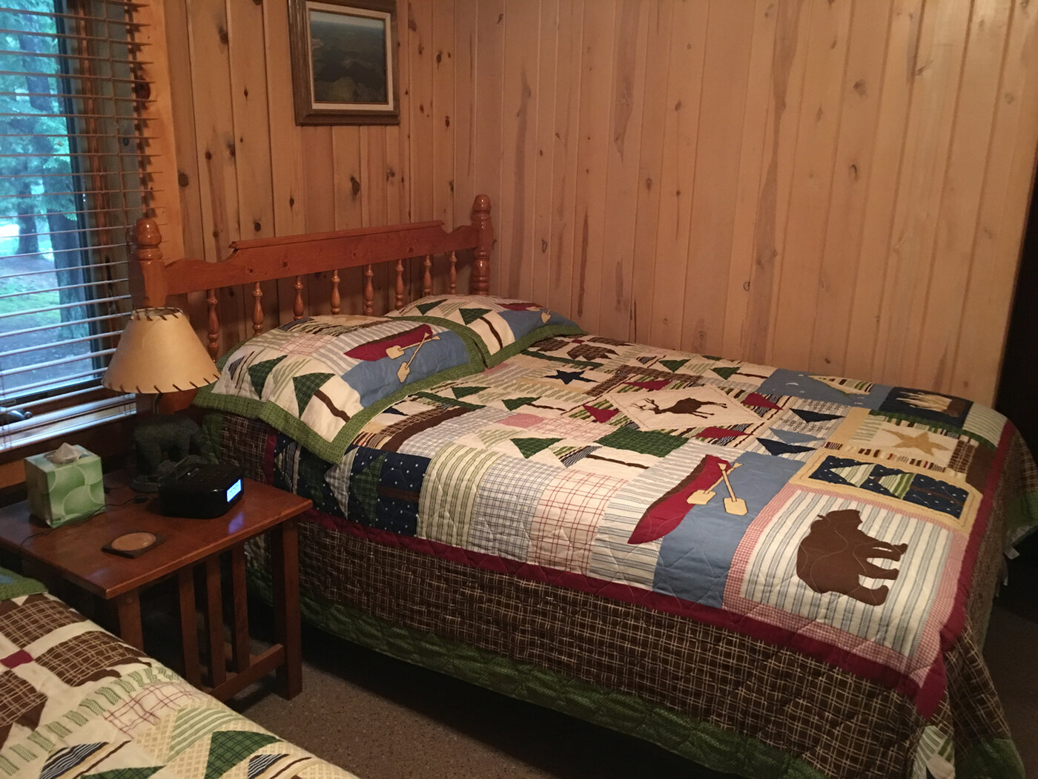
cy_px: 390
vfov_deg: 48.2
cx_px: 519
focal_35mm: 29
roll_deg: -0.6
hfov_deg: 61.7
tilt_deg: -15.4
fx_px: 870
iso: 100
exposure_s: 1/4
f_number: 2.2
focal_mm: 4.15
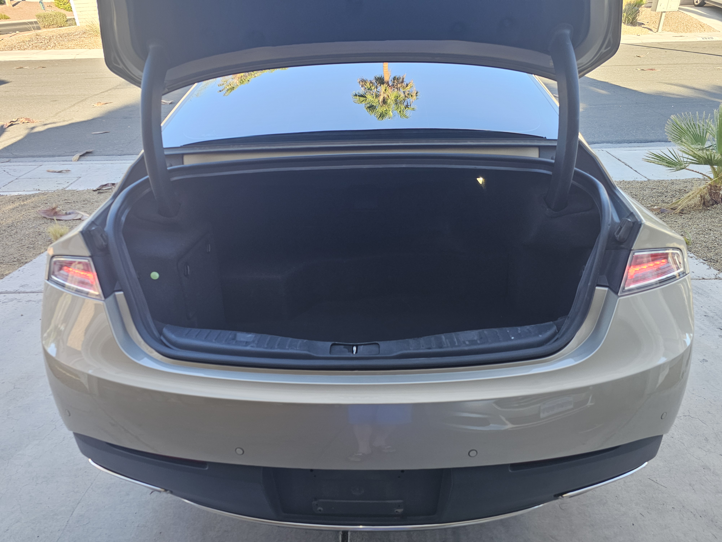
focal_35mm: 23
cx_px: 361
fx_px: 480
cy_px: 271
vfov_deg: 58.9
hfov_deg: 73.9
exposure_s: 1/359
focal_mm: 6.3
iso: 100
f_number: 1.7
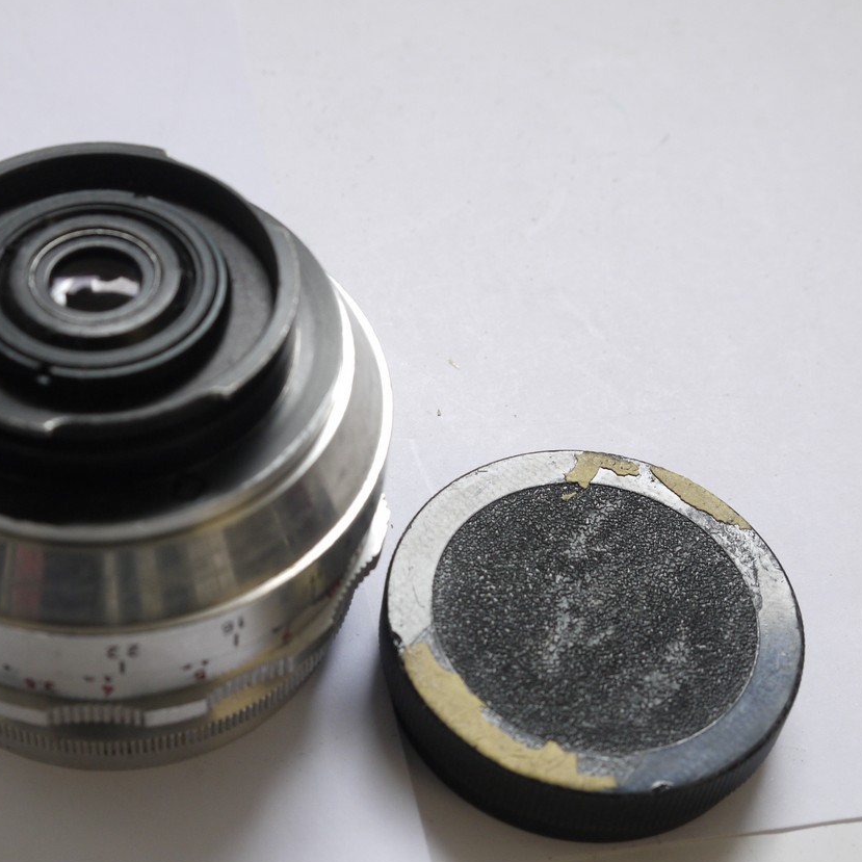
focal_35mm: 64
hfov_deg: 26.6
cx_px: 244
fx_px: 1803
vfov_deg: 26.9
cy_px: 446
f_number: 10
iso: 400
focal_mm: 25
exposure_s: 1/30
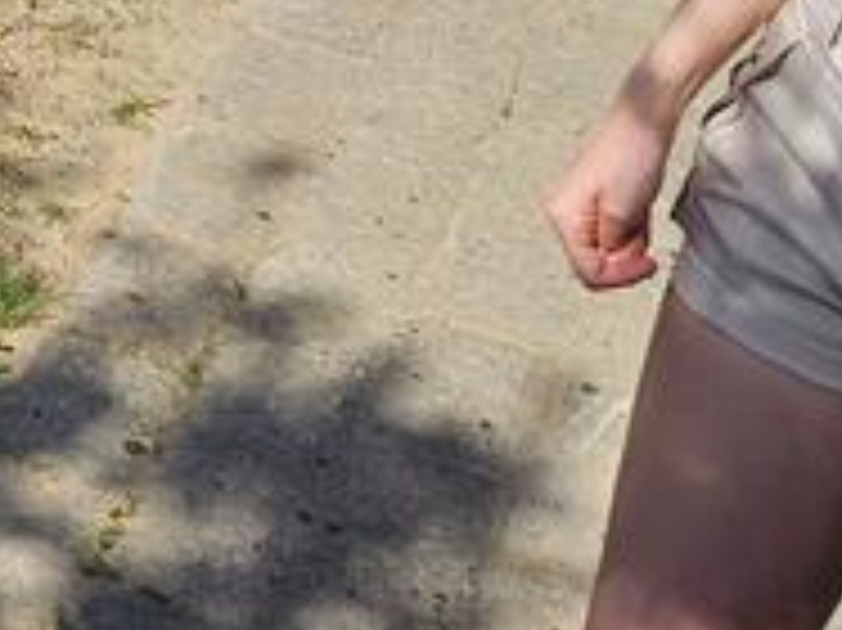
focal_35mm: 142
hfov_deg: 12.2
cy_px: -1274
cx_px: -878
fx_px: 3452
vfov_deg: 8.6
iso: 25
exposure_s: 1/2038
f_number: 1.8
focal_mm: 5.4
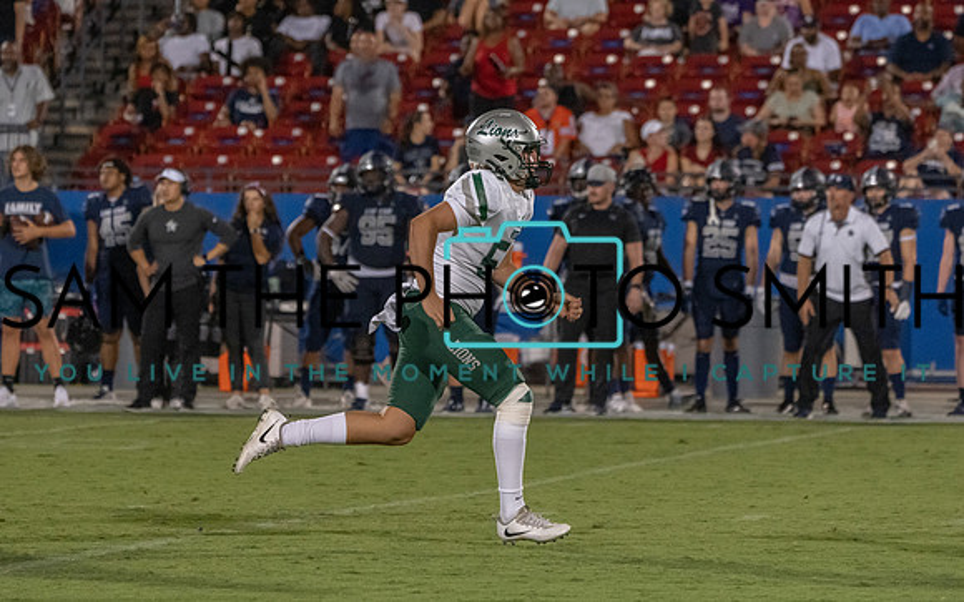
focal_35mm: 291
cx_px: 504
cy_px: 272
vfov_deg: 4.5
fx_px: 7634
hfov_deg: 7.2
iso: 8000
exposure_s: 1/1000
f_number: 5.6
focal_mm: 235
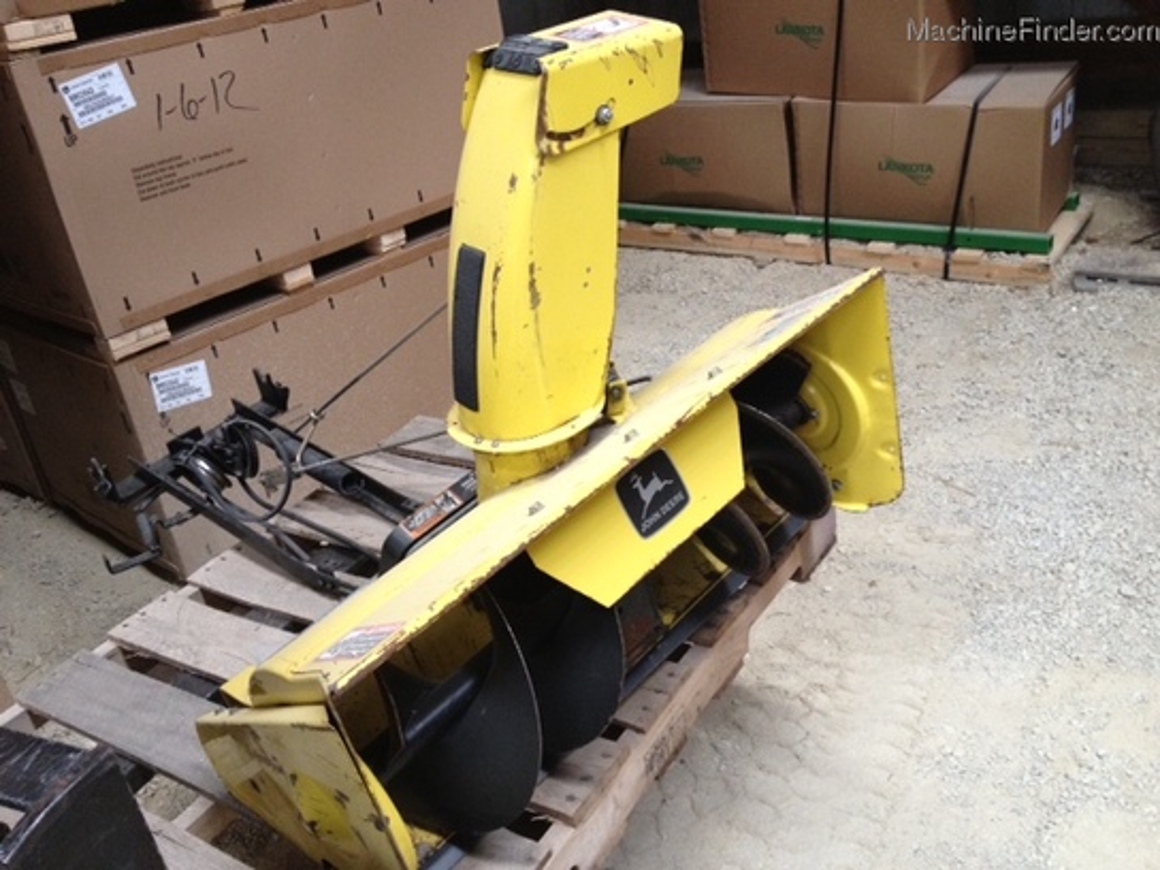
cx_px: 580
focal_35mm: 35
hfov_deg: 52.6
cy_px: 435
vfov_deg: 40.7
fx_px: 1173
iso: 200
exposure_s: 1/20
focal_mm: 4.28
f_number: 2.4
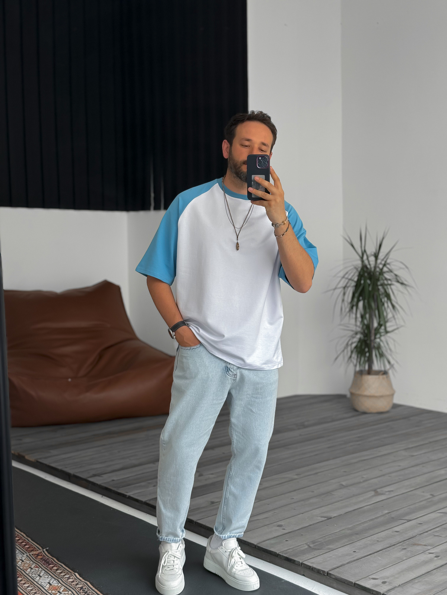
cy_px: 298
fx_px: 826
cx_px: 224
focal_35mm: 48
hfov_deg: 30.3
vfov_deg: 39.7
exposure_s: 1/180
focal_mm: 6.76
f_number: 1.8
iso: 64
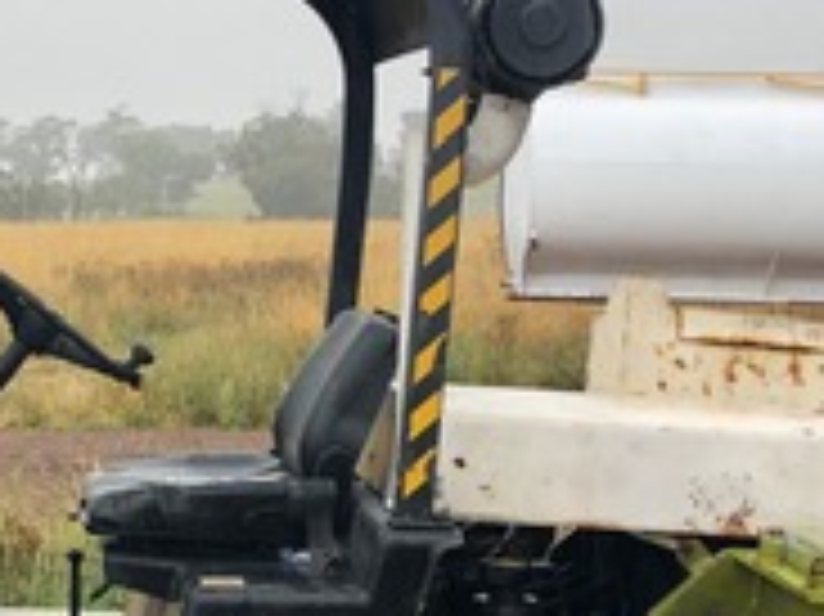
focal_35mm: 98
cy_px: 504
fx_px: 2331
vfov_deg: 15.0
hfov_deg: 19.8
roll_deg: -1.8
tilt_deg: -5.9
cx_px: 140
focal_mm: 3.99
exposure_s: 1/120
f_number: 1.8
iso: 25
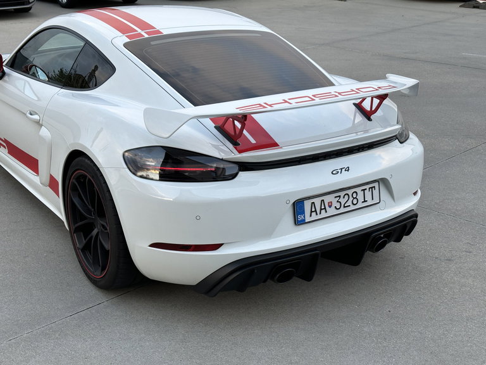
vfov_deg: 30.3
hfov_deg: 39.7
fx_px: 674
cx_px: 243
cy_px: 182
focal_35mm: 48
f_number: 1.78
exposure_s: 1/207
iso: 64
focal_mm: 6.86
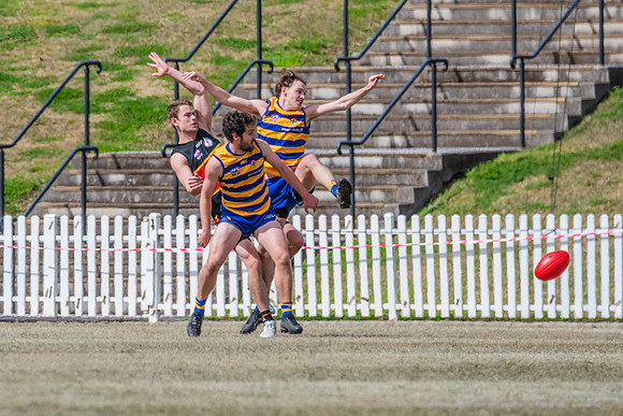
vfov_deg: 1.7
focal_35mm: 831
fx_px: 14381
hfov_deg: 2.5
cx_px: 194
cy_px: 187
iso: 800
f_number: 13
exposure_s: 1/1600
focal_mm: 600
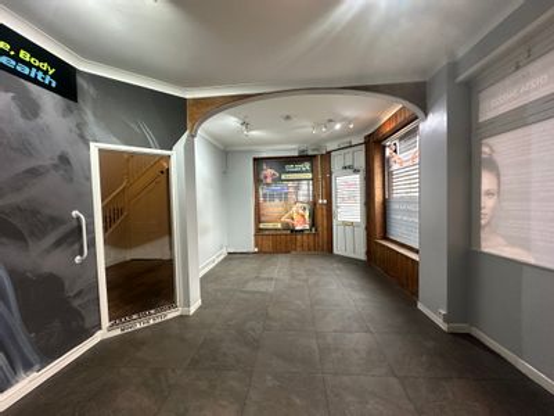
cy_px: 208
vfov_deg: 85.7
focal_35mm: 14
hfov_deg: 102.1
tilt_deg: -1.5
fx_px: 224
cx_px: 277
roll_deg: +0.8
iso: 200
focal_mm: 2.22
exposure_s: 1/100
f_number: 2.2
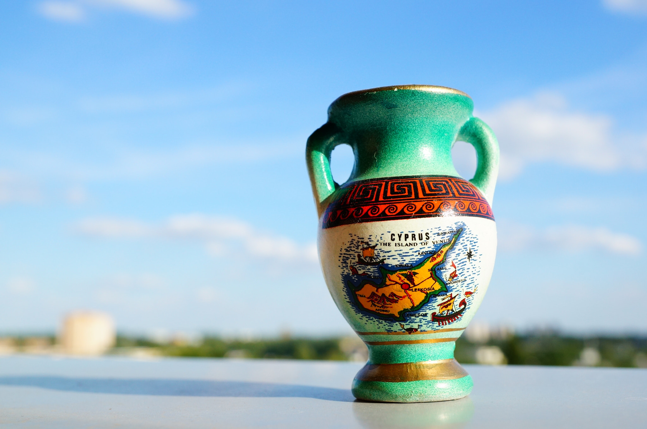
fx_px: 808
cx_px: 324
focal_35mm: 45
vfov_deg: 29.8
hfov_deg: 43.7
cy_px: 214
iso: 400
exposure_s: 1/800
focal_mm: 30
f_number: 8
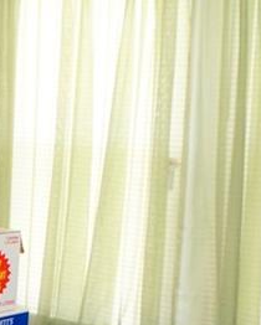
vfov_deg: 19.3
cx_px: -286
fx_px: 955
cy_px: 203
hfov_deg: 13.1
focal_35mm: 99
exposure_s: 1/80
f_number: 4.5
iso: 1600
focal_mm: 18
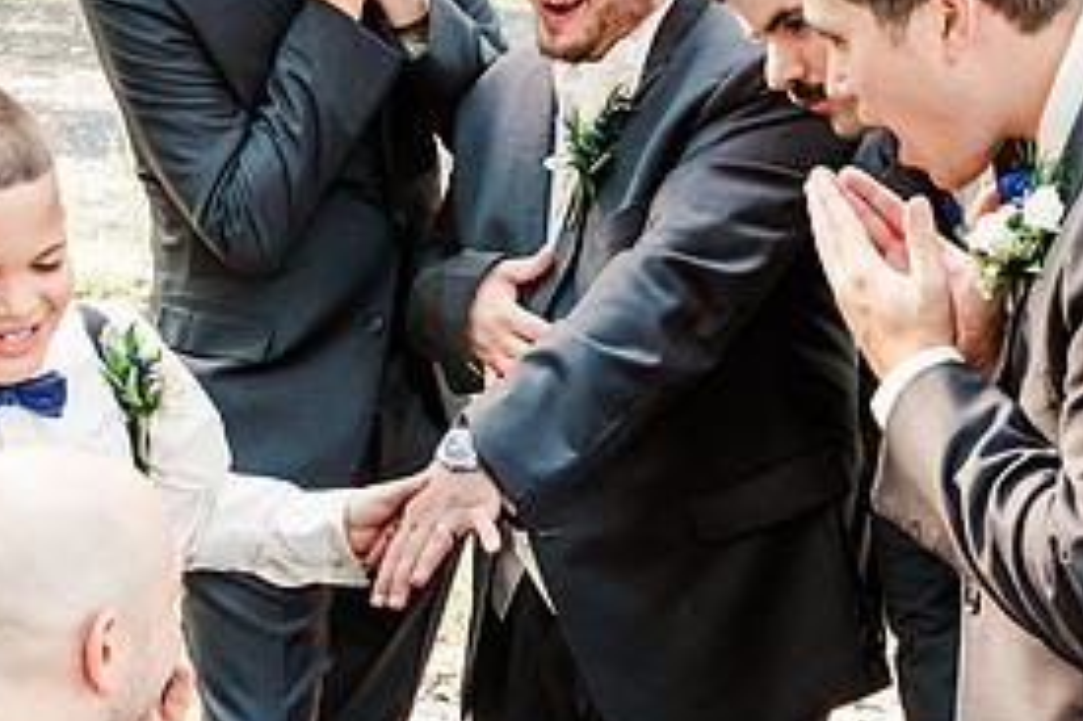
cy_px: 400
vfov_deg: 17.9
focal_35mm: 76
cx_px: 421
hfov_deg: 26.6
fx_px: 2285
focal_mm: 24
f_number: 4.5
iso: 640
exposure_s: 1/200
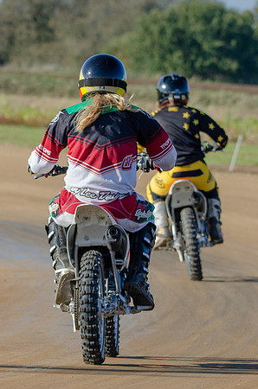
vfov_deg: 4.6
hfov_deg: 3.0
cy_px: 169
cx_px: 75
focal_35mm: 452
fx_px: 4880
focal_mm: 150
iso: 400
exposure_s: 1/1600
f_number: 5.6
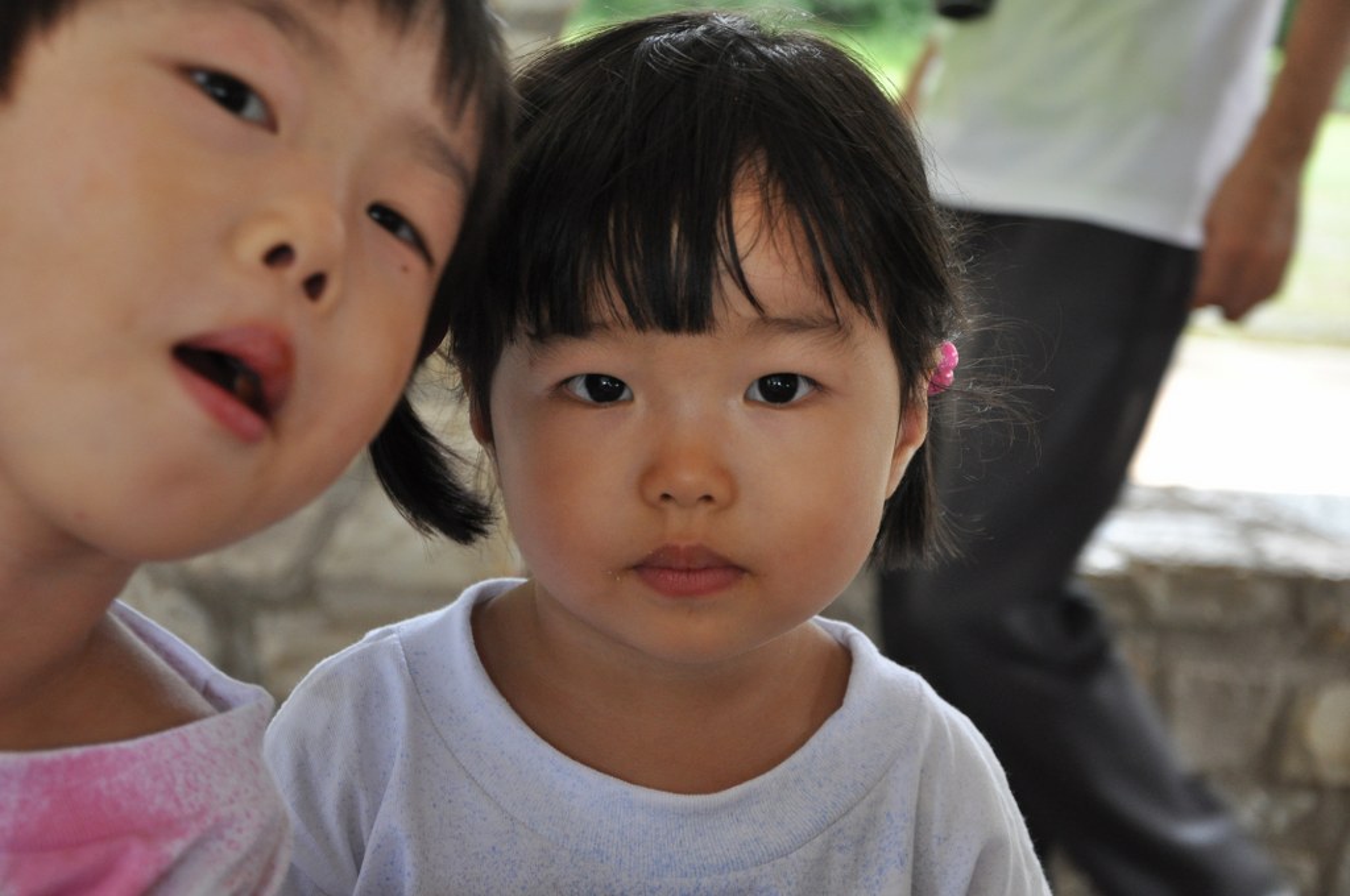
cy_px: 448
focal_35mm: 72
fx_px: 2697
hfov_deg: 28.1
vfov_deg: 18.9
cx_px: 675
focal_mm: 48
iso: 800
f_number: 5
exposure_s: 1/80
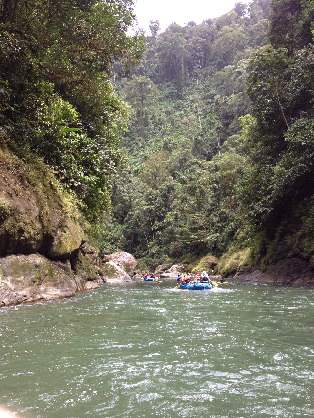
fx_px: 423
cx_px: 157
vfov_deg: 52.6
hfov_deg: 40.7
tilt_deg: +7.3
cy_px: 209
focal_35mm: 35
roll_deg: +2.3
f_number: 2.4
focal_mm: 4.28
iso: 50
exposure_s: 1/276
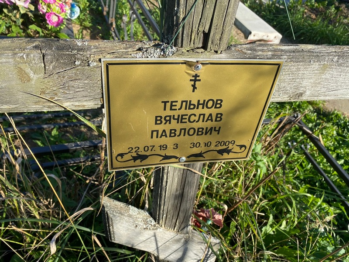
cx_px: 174
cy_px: 131
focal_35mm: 26
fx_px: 262
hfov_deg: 67.3
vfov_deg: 53.1
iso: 32
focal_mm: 4.25
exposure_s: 1/1043
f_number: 1.8
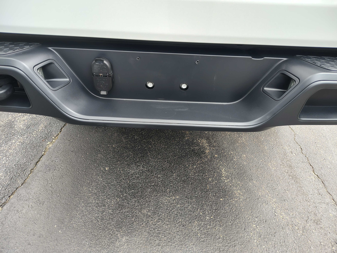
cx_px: 168
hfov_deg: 71.6
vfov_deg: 56.8
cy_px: 126
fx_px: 234
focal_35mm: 24
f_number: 1.8
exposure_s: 1/111
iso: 133
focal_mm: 5.56
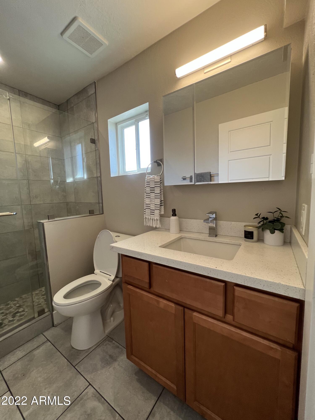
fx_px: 158
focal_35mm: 13
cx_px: 158
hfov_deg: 89.9
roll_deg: +2.0
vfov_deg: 106.2
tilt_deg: -4.3
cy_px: 210
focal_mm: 1.57
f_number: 1.8
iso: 160
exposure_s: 1/120
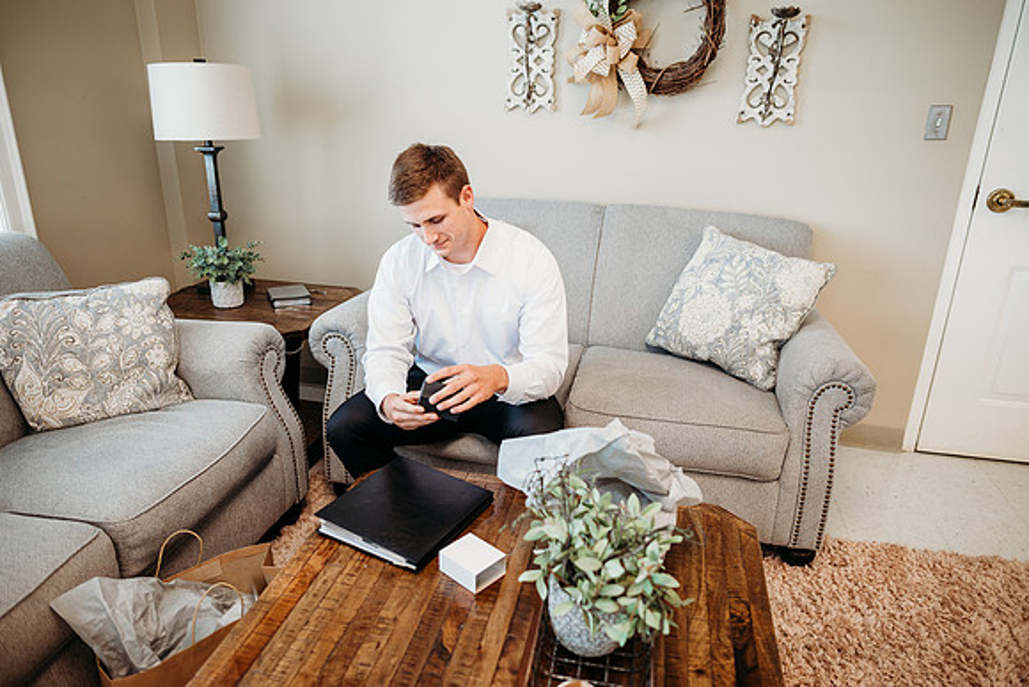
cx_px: 514
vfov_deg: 53.2
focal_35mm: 24
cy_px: 344
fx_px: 686
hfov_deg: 73.7
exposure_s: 1/160
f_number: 2.5
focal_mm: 24
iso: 400
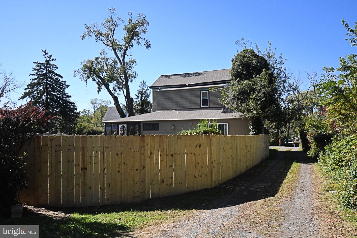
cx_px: 178
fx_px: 268
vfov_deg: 47.9
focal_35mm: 27
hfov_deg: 67.4
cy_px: 119
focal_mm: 18
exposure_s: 1/6400
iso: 1600
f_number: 5.6
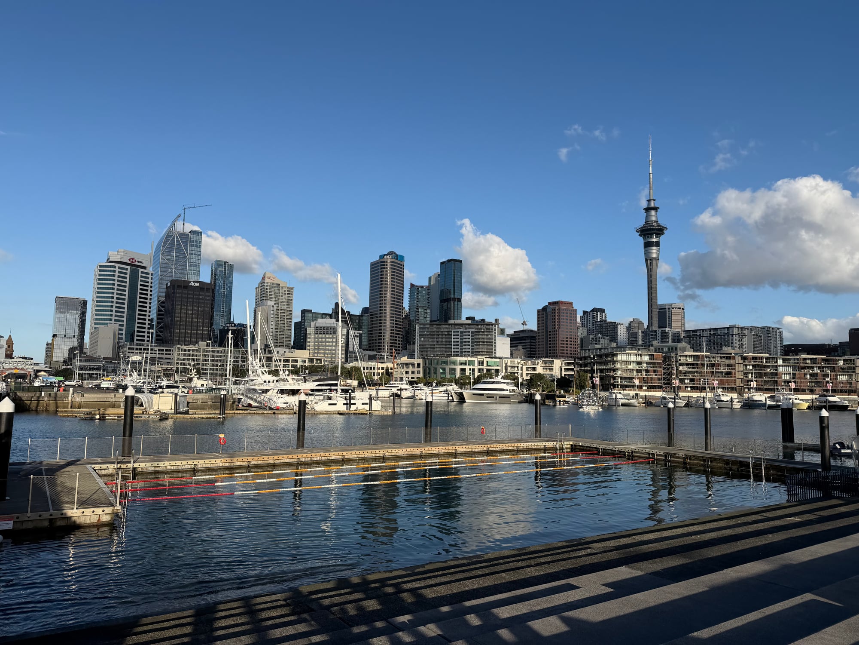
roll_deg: -0.8
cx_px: 430
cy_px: 322
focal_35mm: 24
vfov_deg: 56.8
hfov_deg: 71.6
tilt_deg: +6.1
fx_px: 596
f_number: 1.78
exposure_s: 1/5714
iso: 80
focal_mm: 6.76
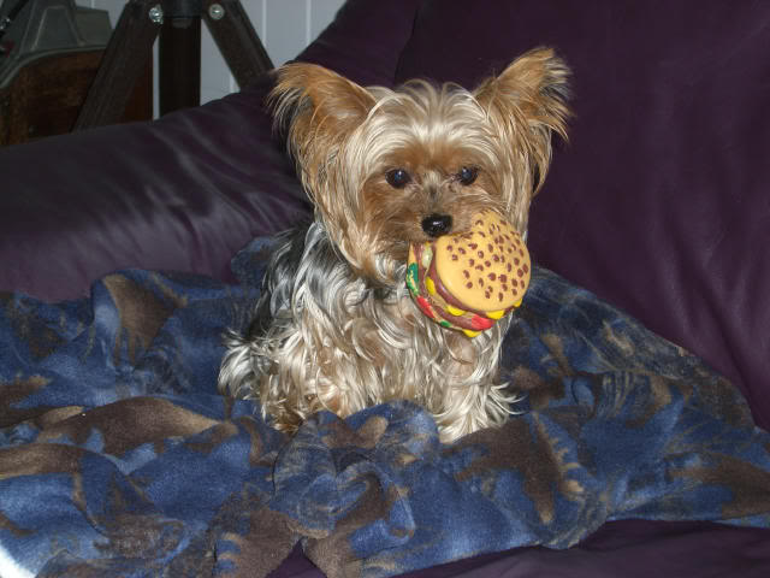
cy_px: 289
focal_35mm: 79
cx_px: 385
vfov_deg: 18.7
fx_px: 1757
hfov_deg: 24.7
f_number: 4.1
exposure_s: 1/60
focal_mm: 12.8
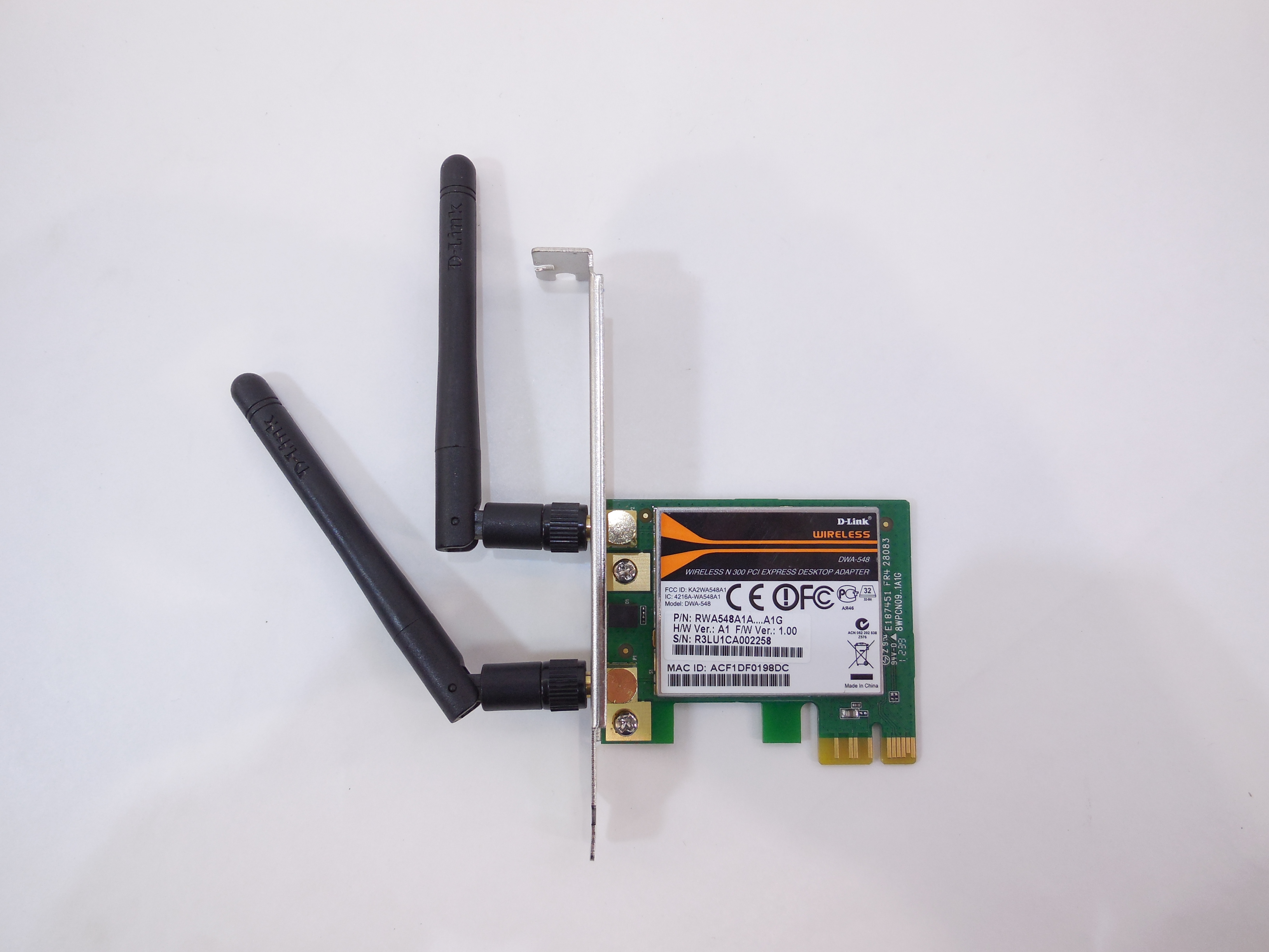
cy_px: 476
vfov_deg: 54.9
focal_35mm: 25
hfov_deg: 69.4
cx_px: 634
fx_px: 916
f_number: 3.1
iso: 125
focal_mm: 4.5
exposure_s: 1/80
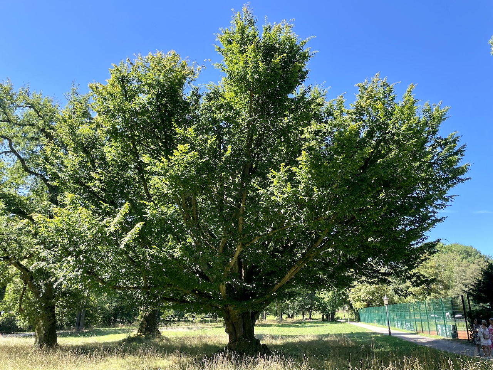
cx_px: 246
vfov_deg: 53.1
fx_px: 370
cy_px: 185
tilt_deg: +20.5
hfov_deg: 67.3
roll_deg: -0.3
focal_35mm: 26
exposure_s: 1/711
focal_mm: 4.2
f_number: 1.6
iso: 32
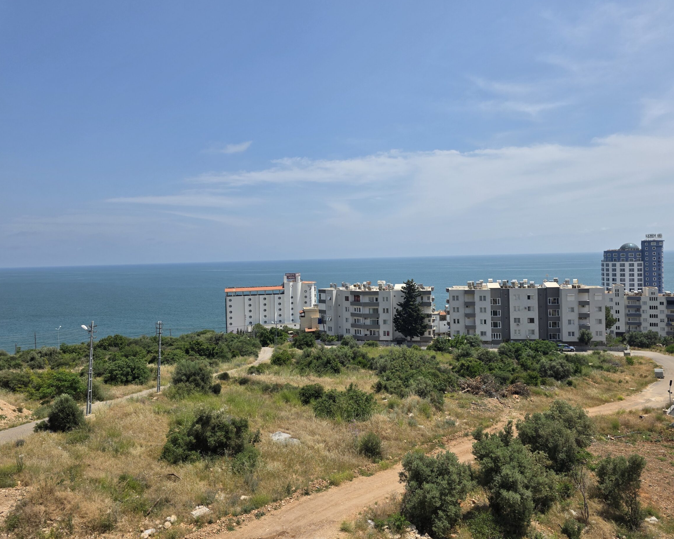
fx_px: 499
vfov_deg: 56.8
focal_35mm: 25
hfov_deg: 68.1
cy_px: 260
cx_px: 346
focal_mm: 6.3
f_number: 1.7
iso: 64
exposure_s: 1/7944
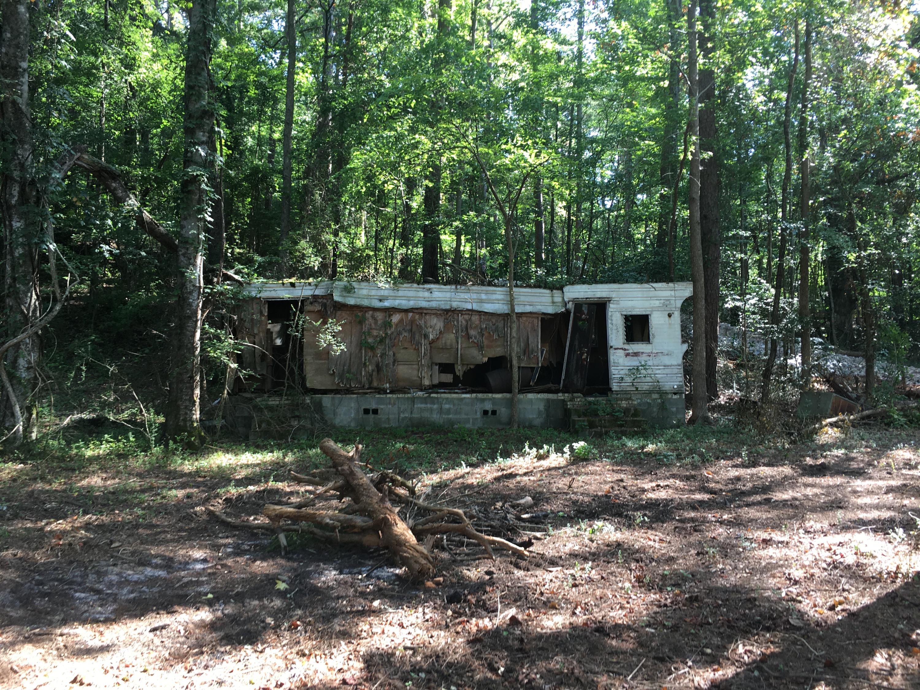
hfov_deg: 61.7
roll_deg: -0.5
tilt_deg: +7.2
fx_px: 771
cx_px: 460
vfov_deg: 48.2
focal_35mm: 29
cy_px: 345
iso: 25
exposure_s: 1/60
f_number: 2.2
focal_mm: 4.15
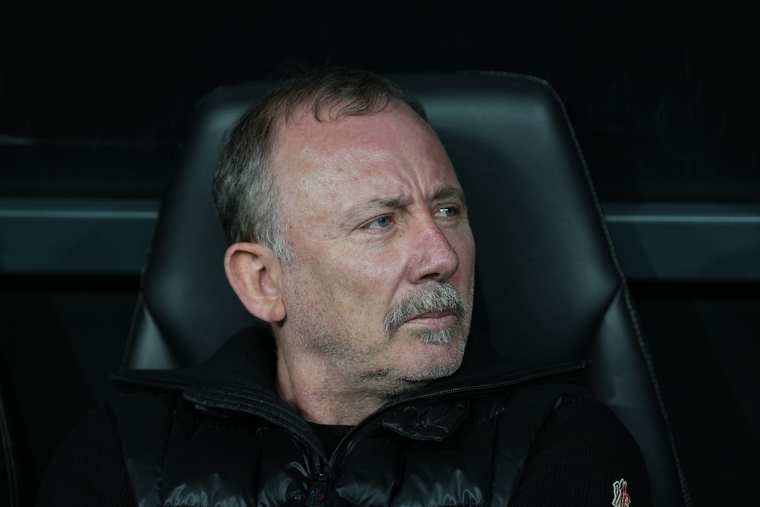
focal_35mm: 200
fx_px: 4222
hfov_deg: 10.3
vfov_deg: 6.9
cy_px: 254
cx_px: 380
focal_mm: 200
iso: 2000
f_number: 3.5
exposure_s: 1/640
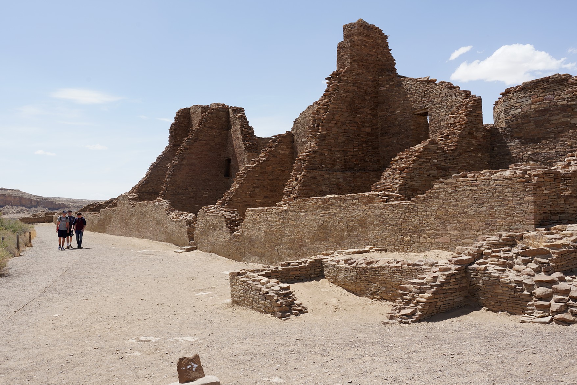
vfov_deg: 41.1
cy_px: 175
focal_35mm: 32
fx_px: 513
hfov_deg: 58.6
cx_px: 266
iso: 100
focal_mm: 28
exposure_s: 1/100
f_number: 13
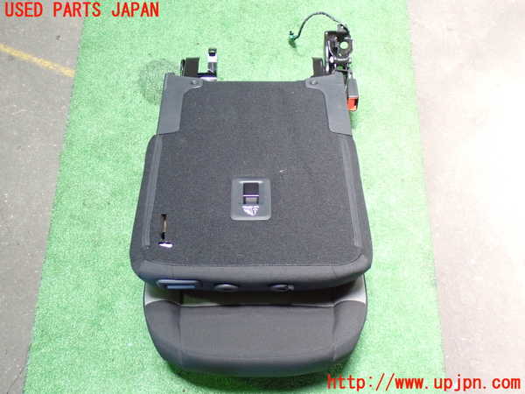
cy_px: 197
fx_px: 667
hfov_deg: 42.9
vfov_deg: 32.9
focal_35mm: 44
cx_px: 262
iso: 640
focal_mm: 7.84
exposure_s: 1/40
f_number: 2.9
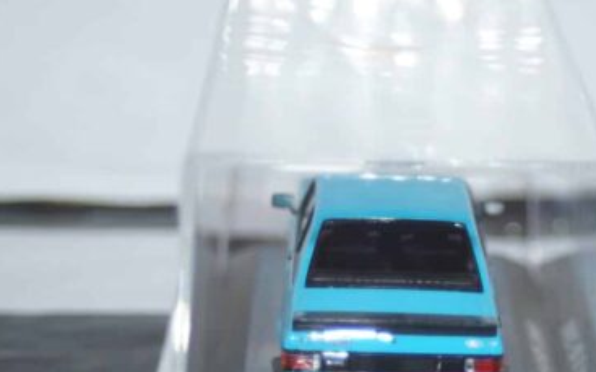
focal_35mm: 150
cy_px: 312
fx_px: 2435
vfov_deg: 8.7
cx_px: 456
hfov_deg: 13.9
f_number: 5.6
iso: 400
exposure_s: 1/60
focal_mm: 60
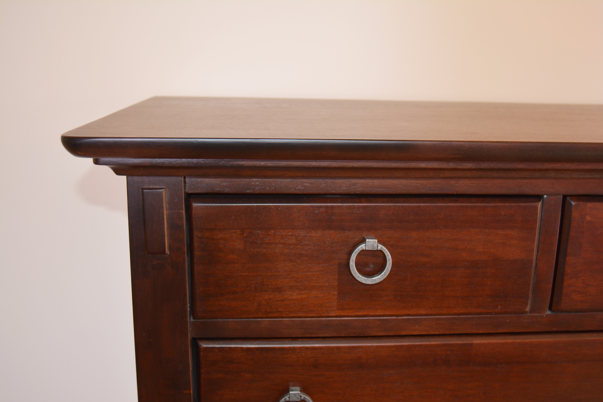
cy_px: 201
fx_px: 603
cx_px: 302
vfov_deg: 36.9
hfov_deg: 53.1
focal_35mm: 36
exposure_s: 1/60
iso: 450
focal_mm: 24
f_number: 3.8
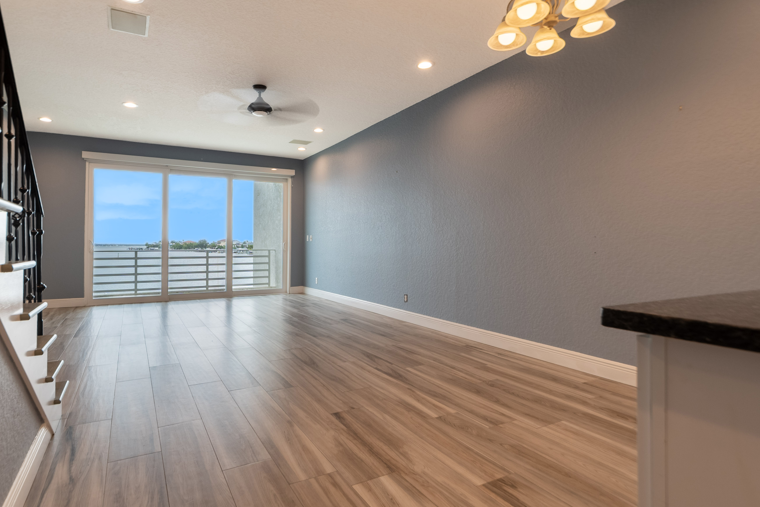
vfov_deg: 70.4
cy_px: 245
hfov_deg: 92.9
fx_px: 359
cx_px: 340
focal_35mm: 17
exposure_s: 1/125
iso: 100
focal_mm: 10
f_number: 5.6
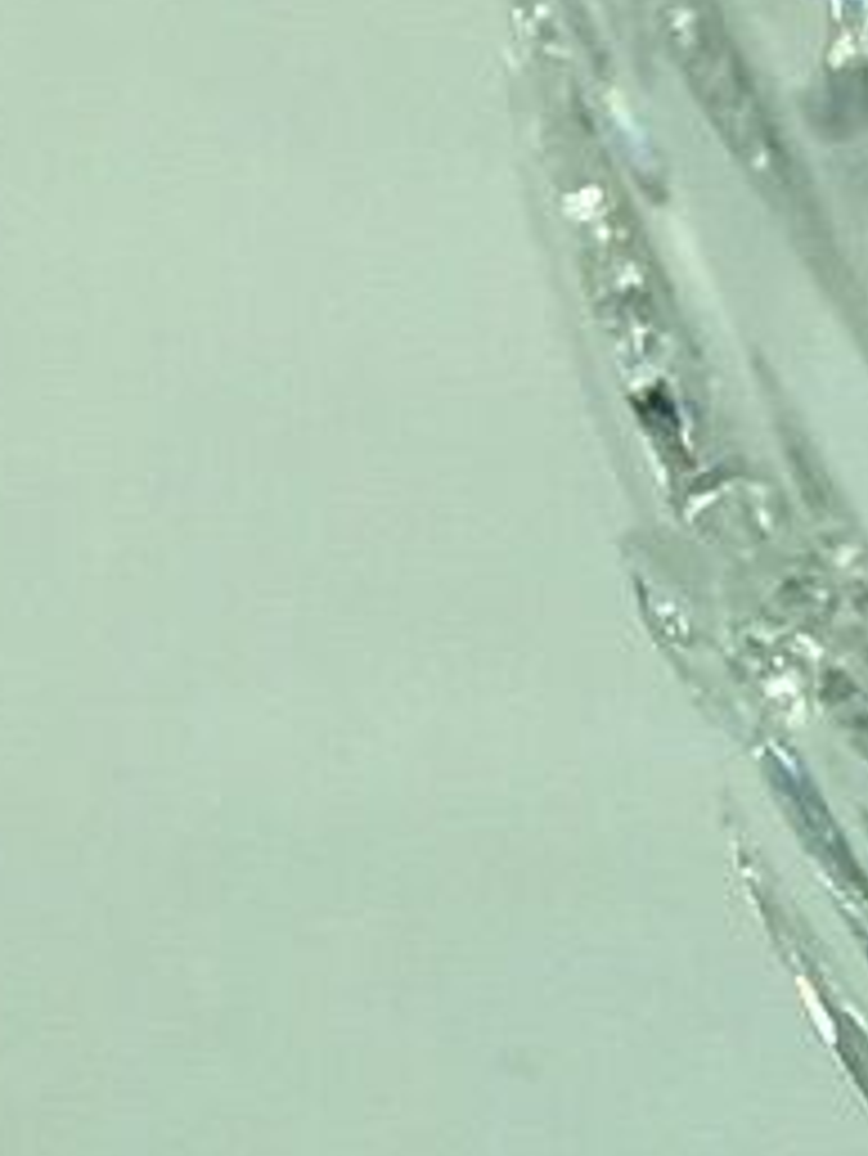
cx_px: 2667
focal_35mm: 231
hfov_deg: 5.9
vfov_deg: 8.4
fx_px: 7717
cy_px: 1624
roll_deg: -0.5
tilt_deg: -43.2
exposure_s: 1/557
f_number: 2.2
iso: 25
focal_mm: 4.15
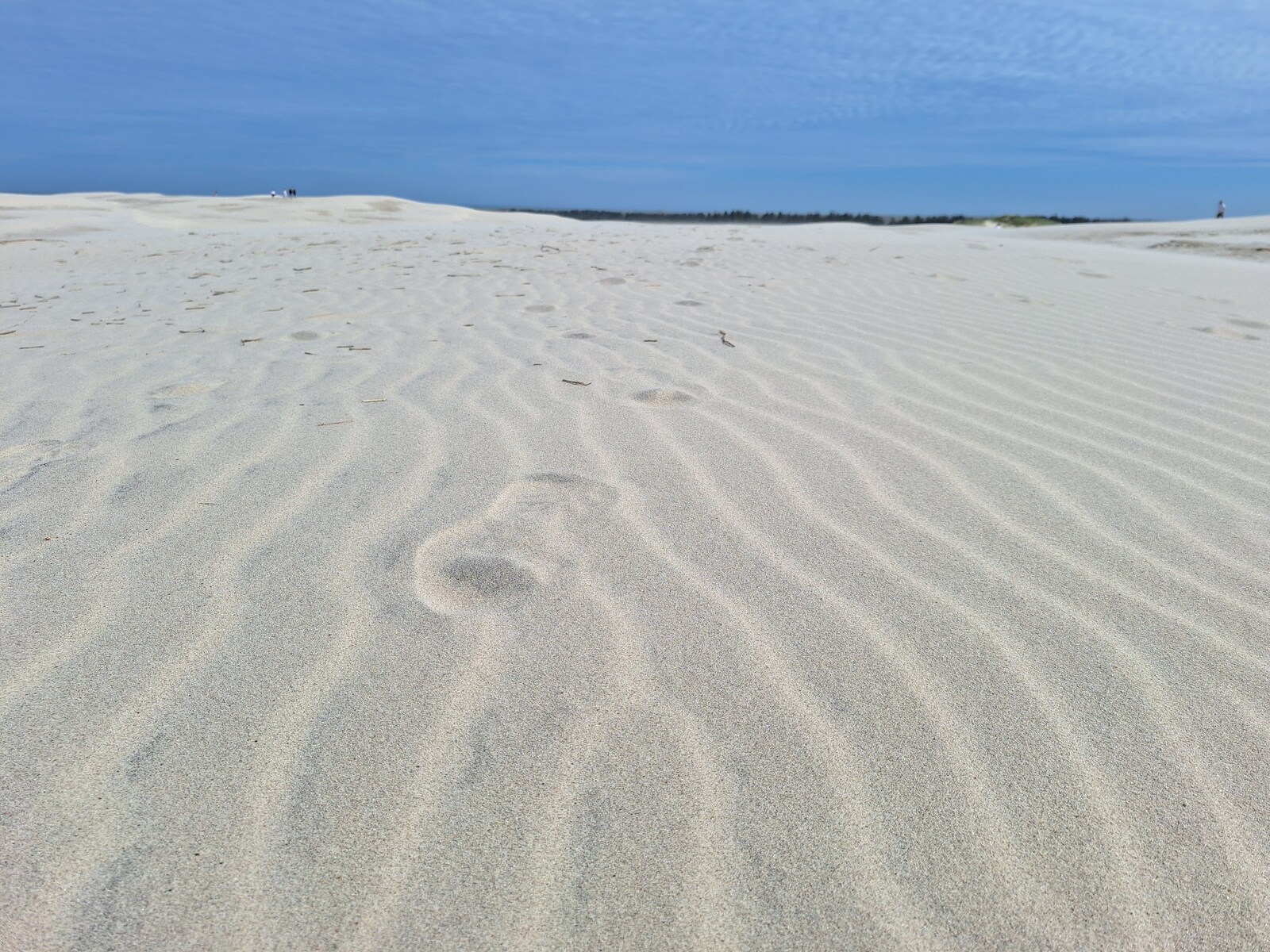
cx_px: 635
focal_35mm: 23
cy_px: 476
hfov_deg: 73.9
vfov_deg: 58.9
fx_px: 844
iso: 40
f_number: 1.8
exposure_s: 1/4444
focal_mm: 5.54
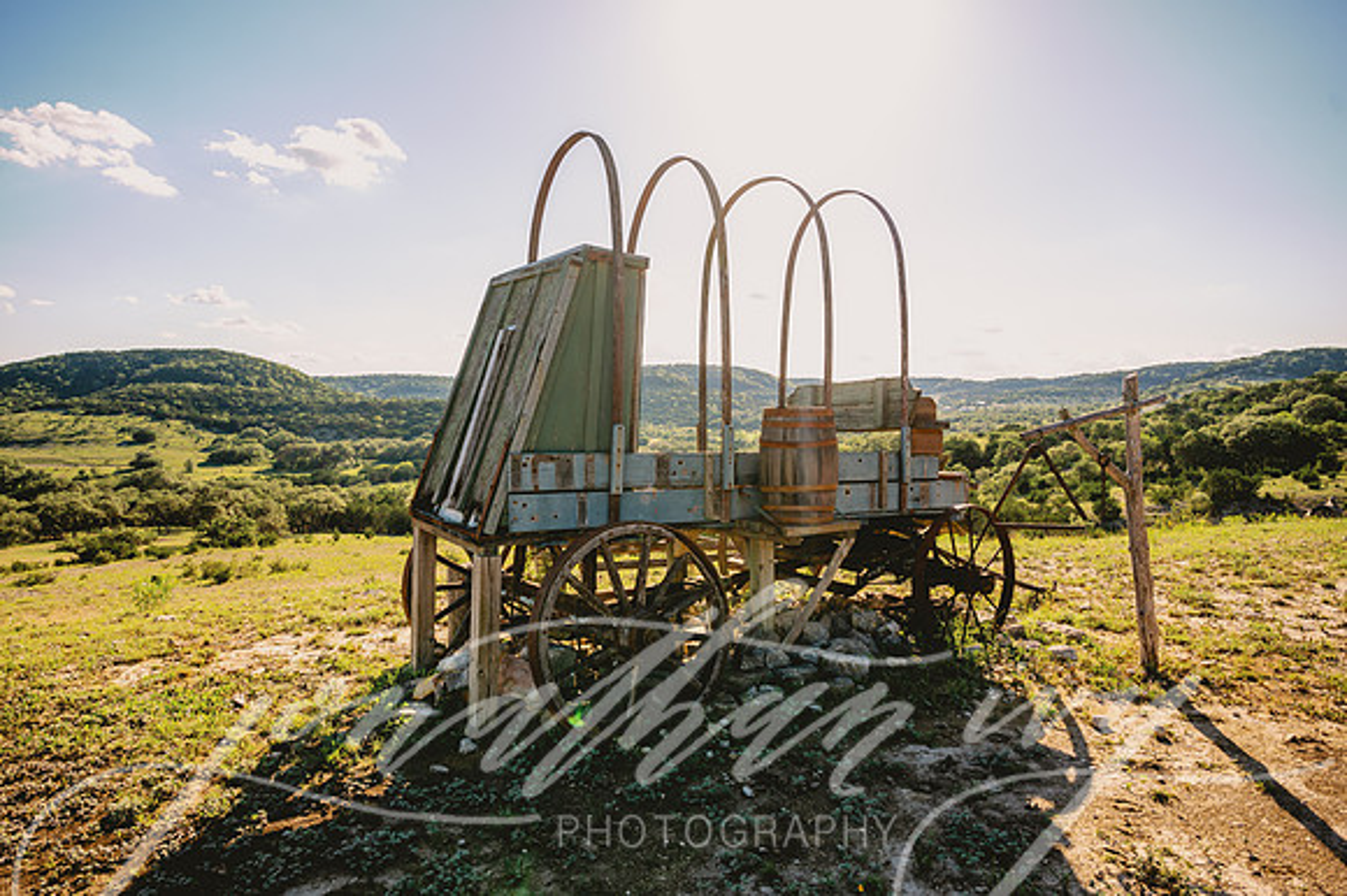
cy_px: 448
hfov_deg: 73.8
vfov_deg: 53.1
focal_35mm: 24
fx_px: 897
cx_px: 674
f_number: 4.5
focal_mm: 24
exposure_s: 1/640
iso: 64
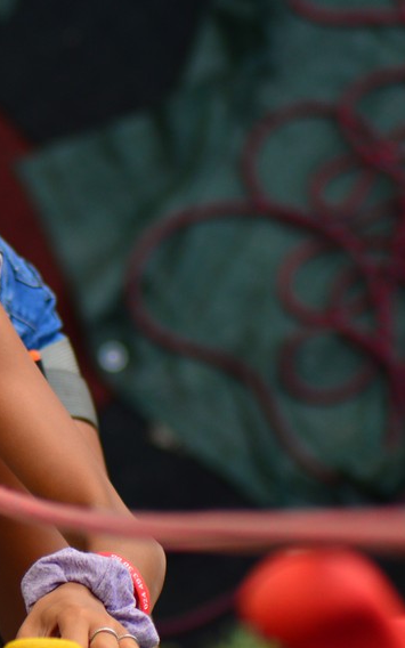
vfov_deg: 5.6
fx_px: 6568
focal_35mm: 372
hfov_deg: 3.5
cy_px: 288
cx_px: -168
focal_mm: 135
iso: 400
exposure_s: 1/800
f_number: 4.2
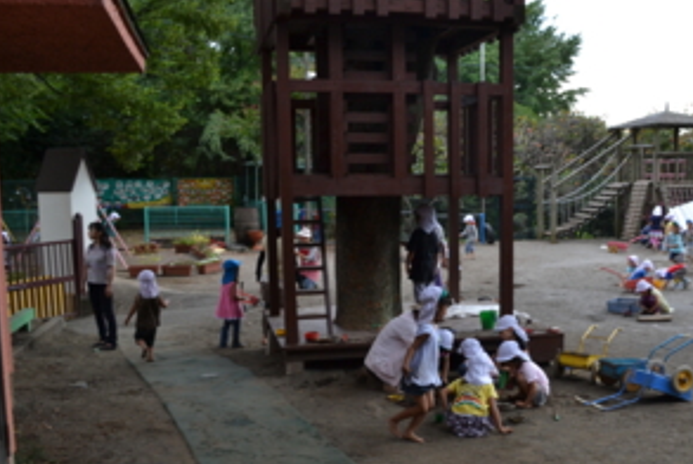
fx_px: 867
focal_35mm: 45
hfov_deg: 43.1
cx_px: 447
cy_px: 311
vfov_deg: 29.7
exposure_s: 1/125
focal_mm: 22
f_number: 5.6
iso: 140
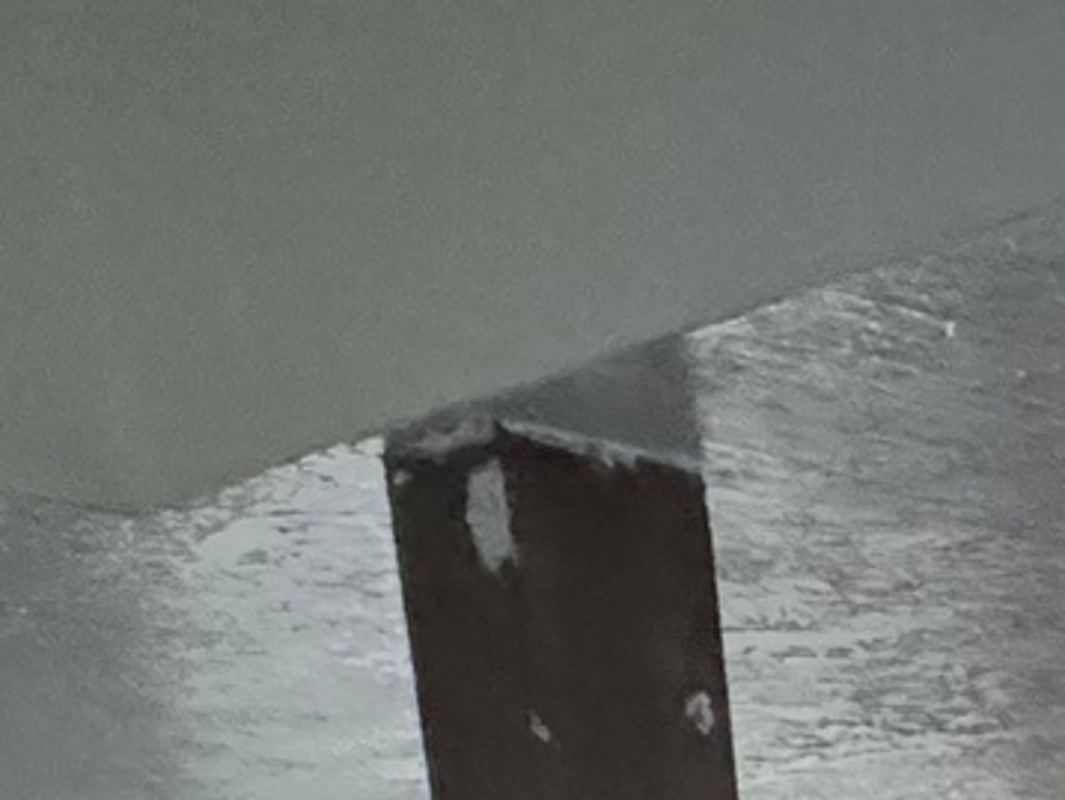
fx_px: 2463
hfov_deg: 21.6
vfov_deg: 13.5
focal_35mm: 80
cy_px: 1927
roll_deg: +0.1
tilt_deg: -19.1
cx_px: 1443
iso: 1000
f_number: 2.2
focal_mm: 2.22
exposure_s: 1/60
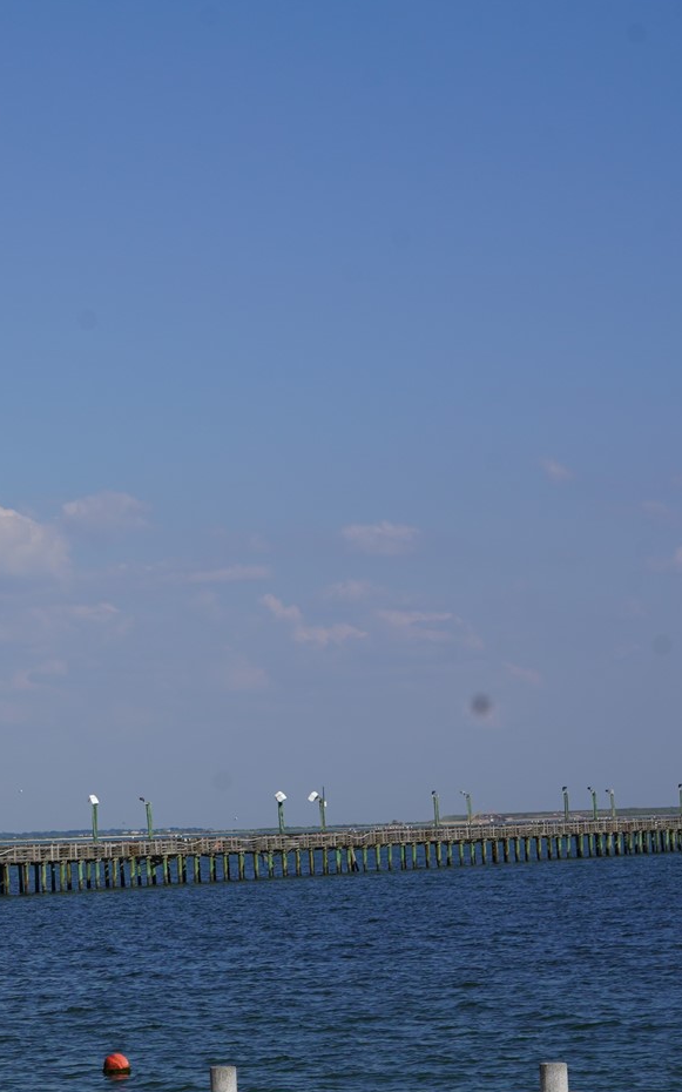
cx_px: -102
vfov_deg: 17.5
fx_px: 3540
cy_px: 467
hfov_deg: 10.8
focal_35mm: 119
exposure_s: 1/320
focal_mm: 50
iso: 100
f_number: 10
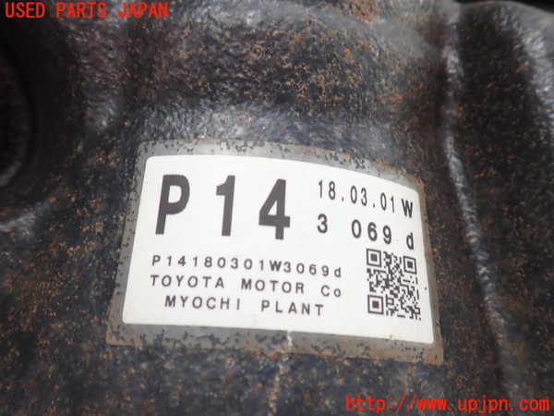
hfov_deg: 60.0
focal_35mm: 30
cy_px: 208
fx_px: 480
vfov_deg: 46.8
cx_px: 277
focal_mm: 5.4
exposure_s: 1/60
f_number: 2.3
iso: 200
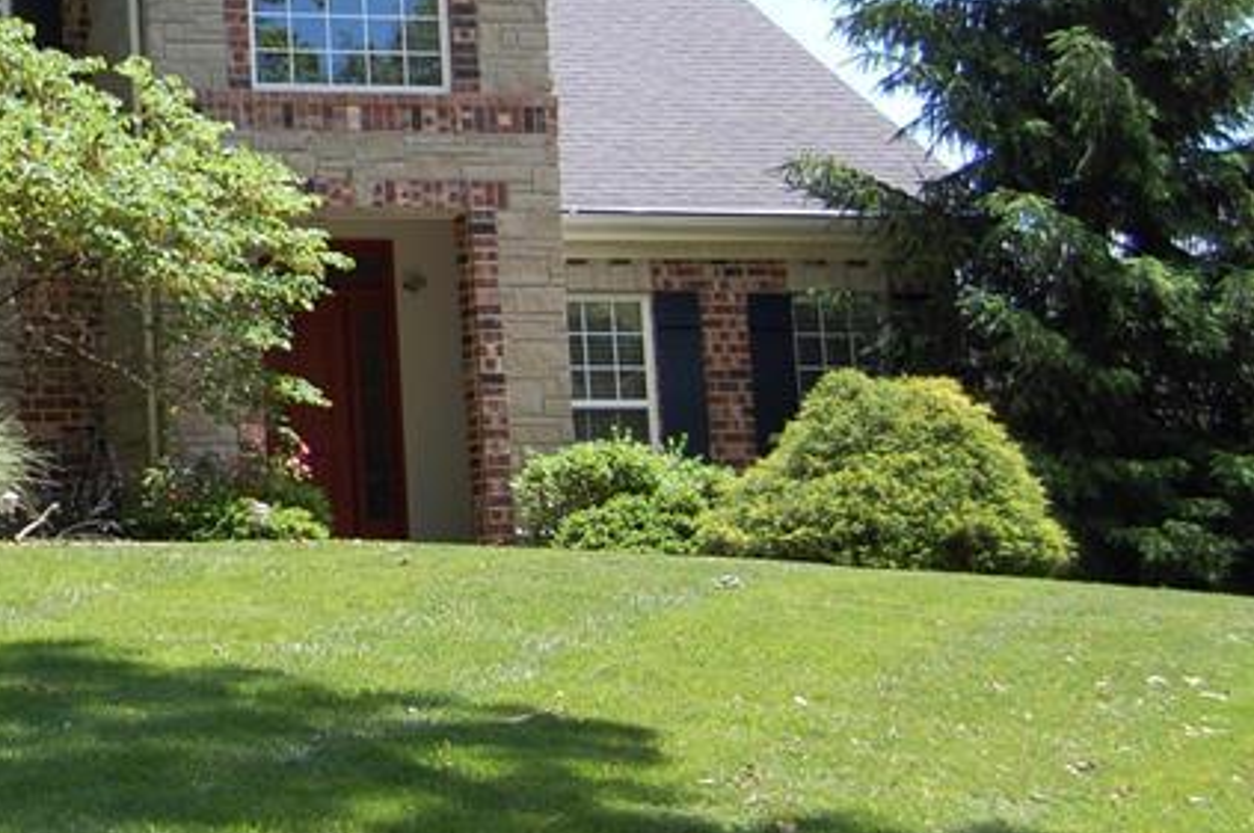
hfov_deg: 17.9
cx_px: -310
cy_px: -42
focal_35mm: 108
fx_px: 3758
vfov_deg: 12.5
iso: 360
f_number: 5.6
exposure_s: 1/500
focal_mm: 28
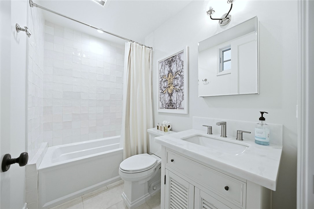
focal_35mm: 13
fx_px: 113
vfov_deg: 85.4
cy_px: 104
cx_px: 157
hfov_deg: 108.4
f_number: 5
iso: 800
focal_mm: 13
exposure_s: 1/400
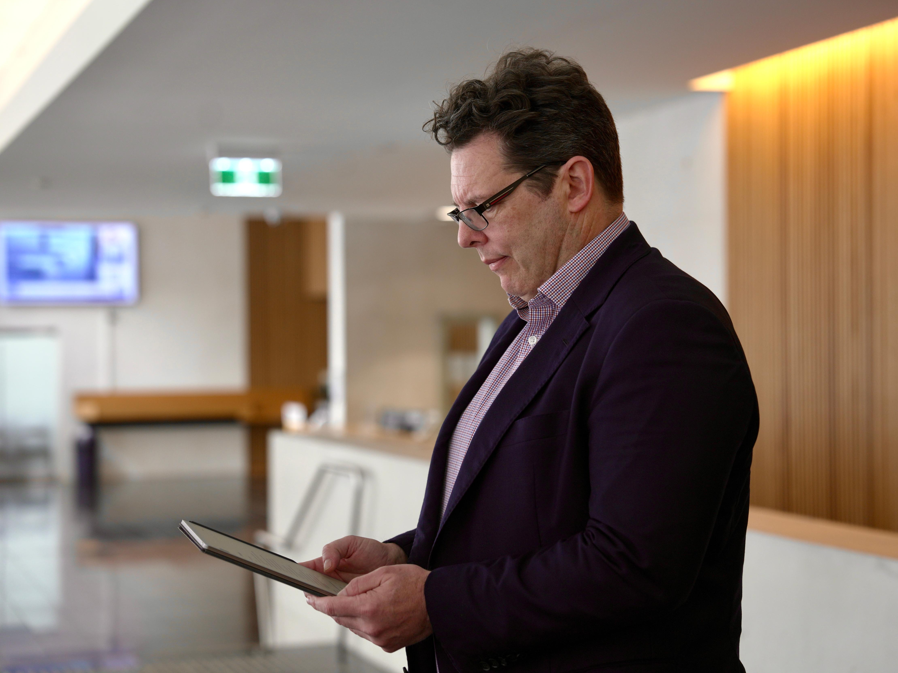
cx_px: 503
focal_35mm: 76
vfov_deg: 19.4
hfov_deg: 25.6
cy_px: 337
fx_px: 1972
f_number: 2.8
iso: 250
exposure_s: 1/125
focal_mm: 70
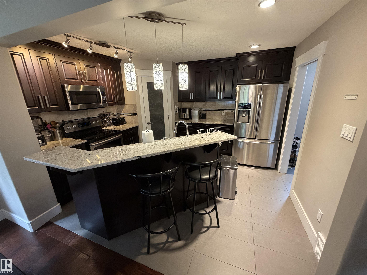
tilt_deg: -17.0
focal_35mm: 14
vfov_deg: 85.7
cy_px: 138
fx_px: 148
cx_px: 184
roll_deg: +1.7
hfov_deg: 102.1
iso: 400
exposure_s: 1/60
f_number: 2.2
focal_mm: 2.22
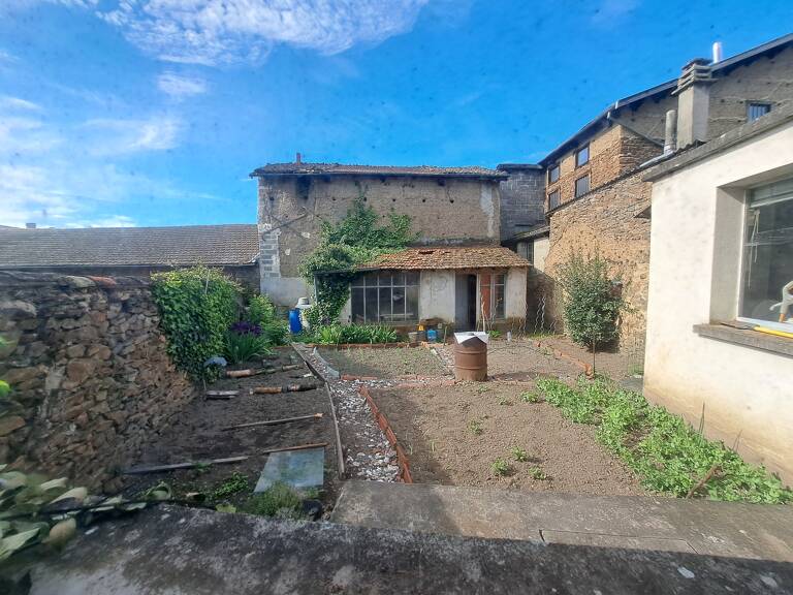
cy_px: 298
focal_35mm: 13
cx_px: 396
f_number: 2.2
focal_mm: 1.74
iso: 50
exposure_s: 1/620
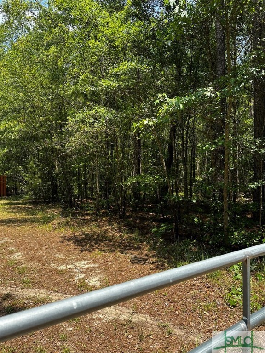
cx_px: 132
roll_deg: +0.5
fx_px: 245
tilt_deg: -0.3
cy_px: 176
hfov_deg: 56.8
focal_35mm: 24
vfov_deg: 71.6
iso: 80
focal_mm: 6.86
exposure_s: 1/1321
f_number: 1.78
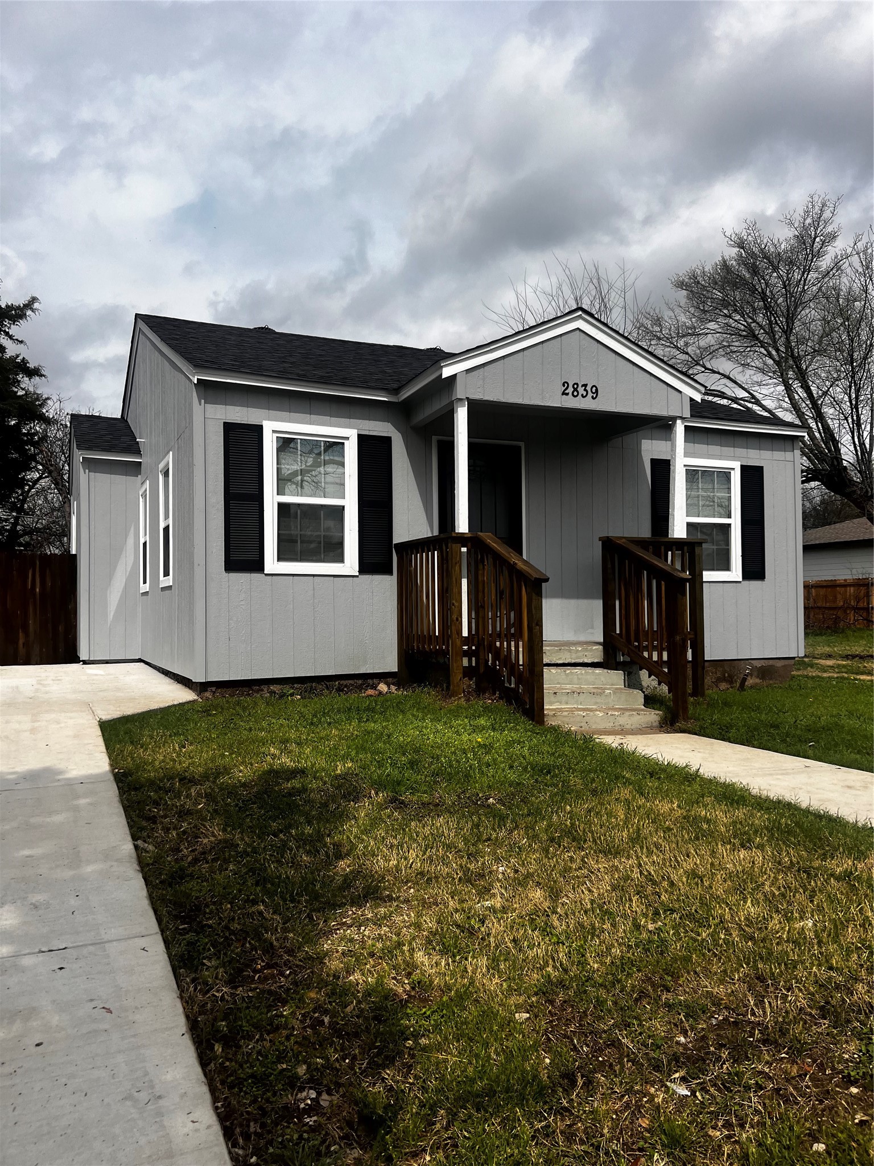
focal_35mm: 26
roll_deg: +1.1
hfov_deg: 53.1
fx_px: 875
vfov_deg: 67.3
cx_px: 437
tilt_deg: +1.6
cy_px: 583
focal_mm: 5.7
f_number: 1.5
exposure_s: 1/8000
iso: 50
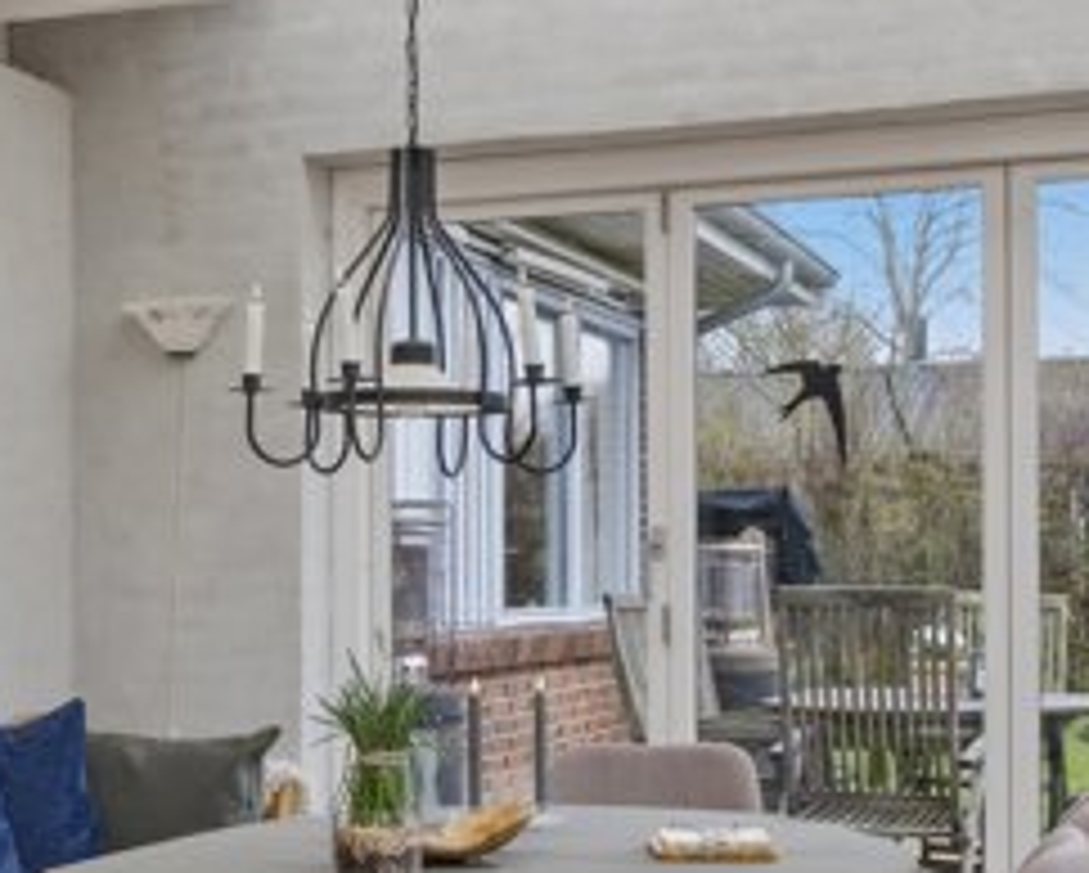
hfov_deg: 30.3
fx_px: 2000
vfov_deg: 24.4
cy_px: 623
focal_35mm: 62
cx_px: 374
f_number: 8
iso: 200
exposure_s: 1/30
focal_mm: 13.2
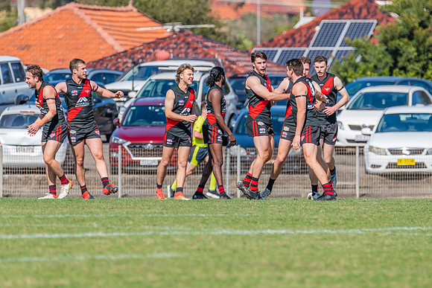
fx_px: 7448
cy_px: 120
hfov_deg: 3.3
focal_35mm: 621
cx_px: 259
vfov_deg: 2.2
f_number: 9
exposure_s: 1/1600
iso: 800
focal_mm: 500
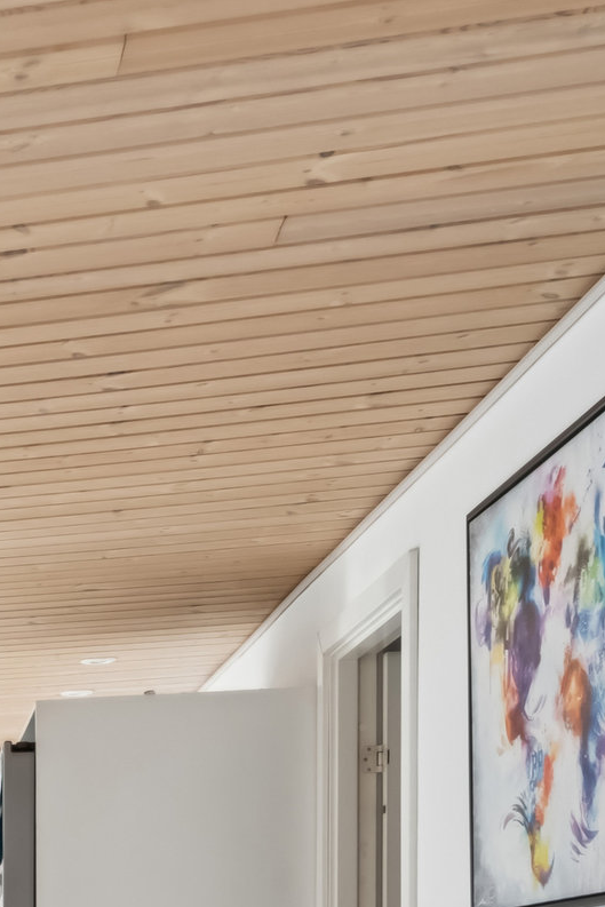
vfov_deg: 21.8
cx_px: -897
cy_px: 1060
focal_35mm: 87
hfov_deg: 12.2
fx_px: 2192
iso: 800
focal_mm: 23
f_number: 11
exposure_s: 1/5
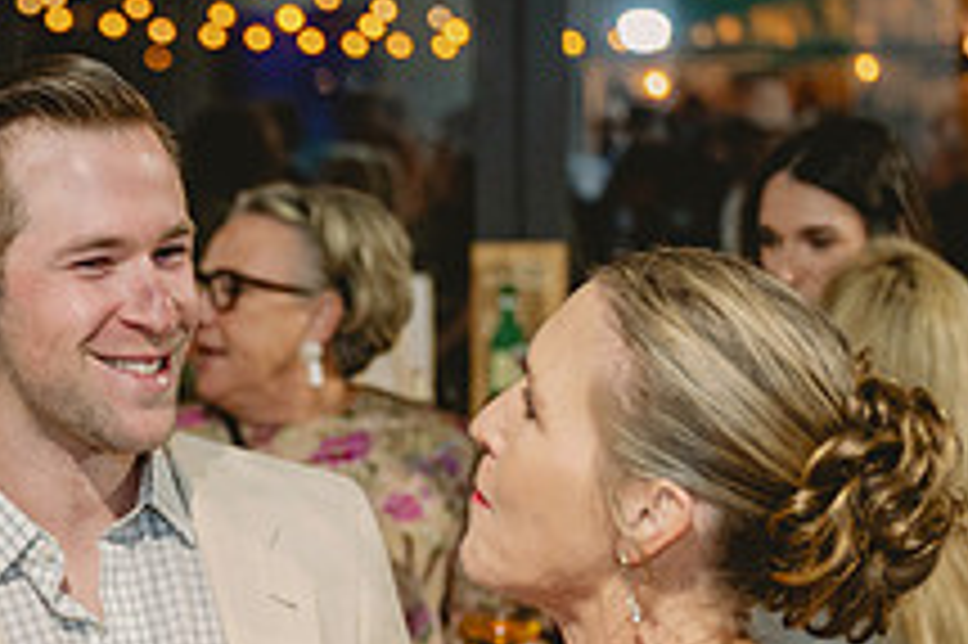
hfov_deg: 14.2
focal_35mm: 143
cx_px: 77
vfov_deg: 9.5
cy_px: 734
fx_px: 3842
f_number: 2.8
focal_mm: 53
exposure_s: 1/160
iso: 1250
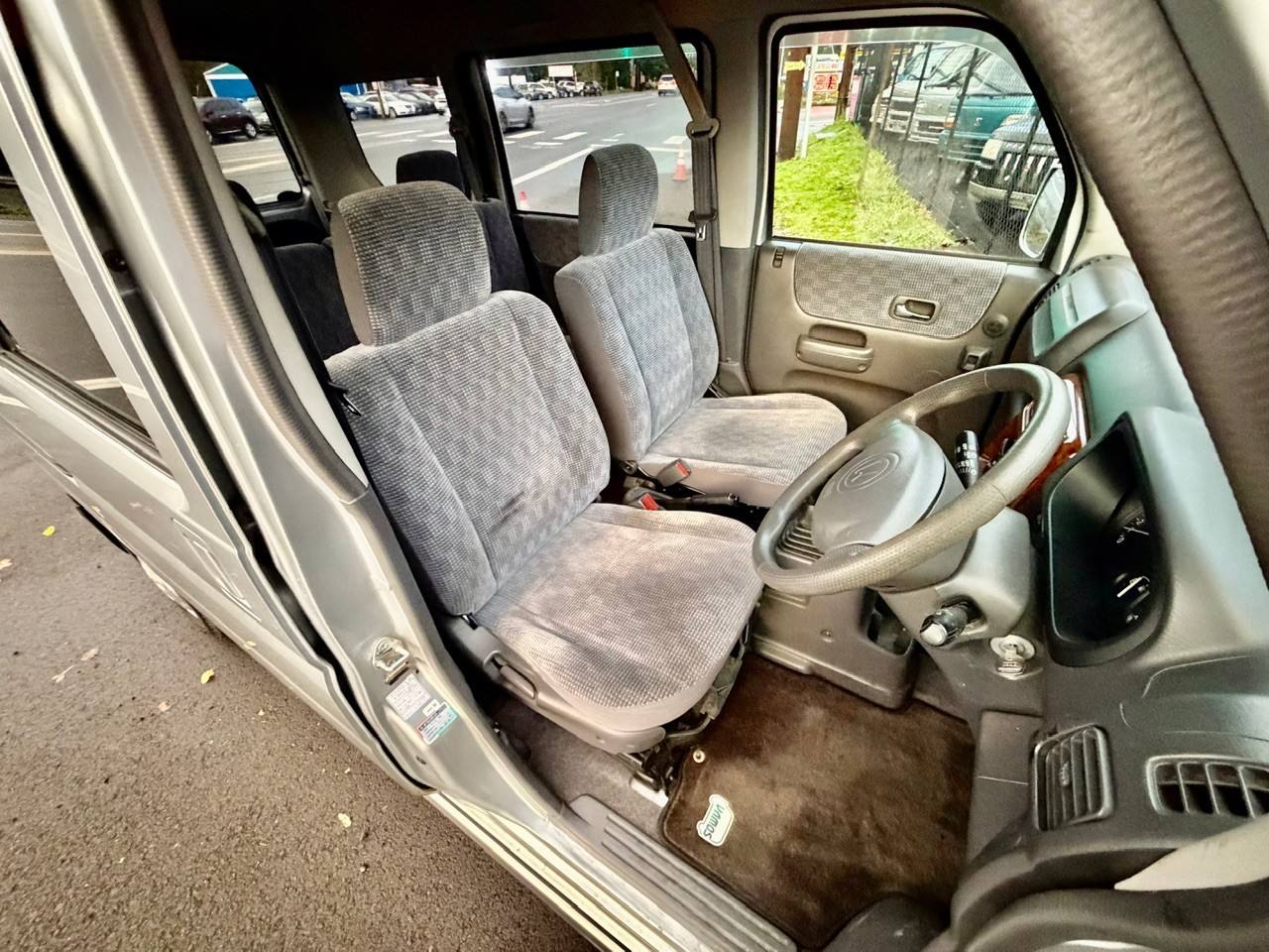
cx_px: 634
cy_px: 476
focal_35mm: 14
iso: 1250
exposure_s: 1/51
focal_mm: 2.22
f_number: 2.2
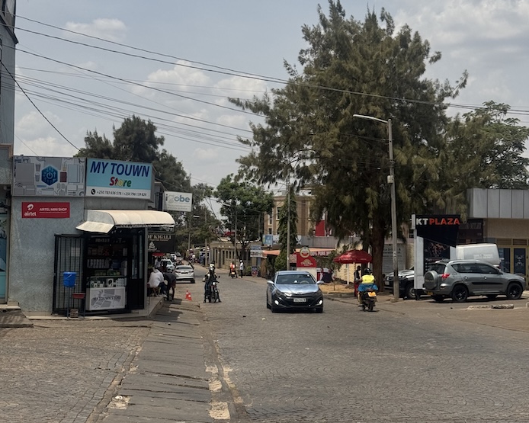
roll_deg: -0.8
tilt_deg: +2.7
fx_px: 986
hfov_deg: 30.0
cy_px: 197
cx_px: 265
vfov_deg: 24.2
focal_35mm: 63
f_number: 1.78
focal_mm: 6.76
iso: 64
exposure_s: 1/6410
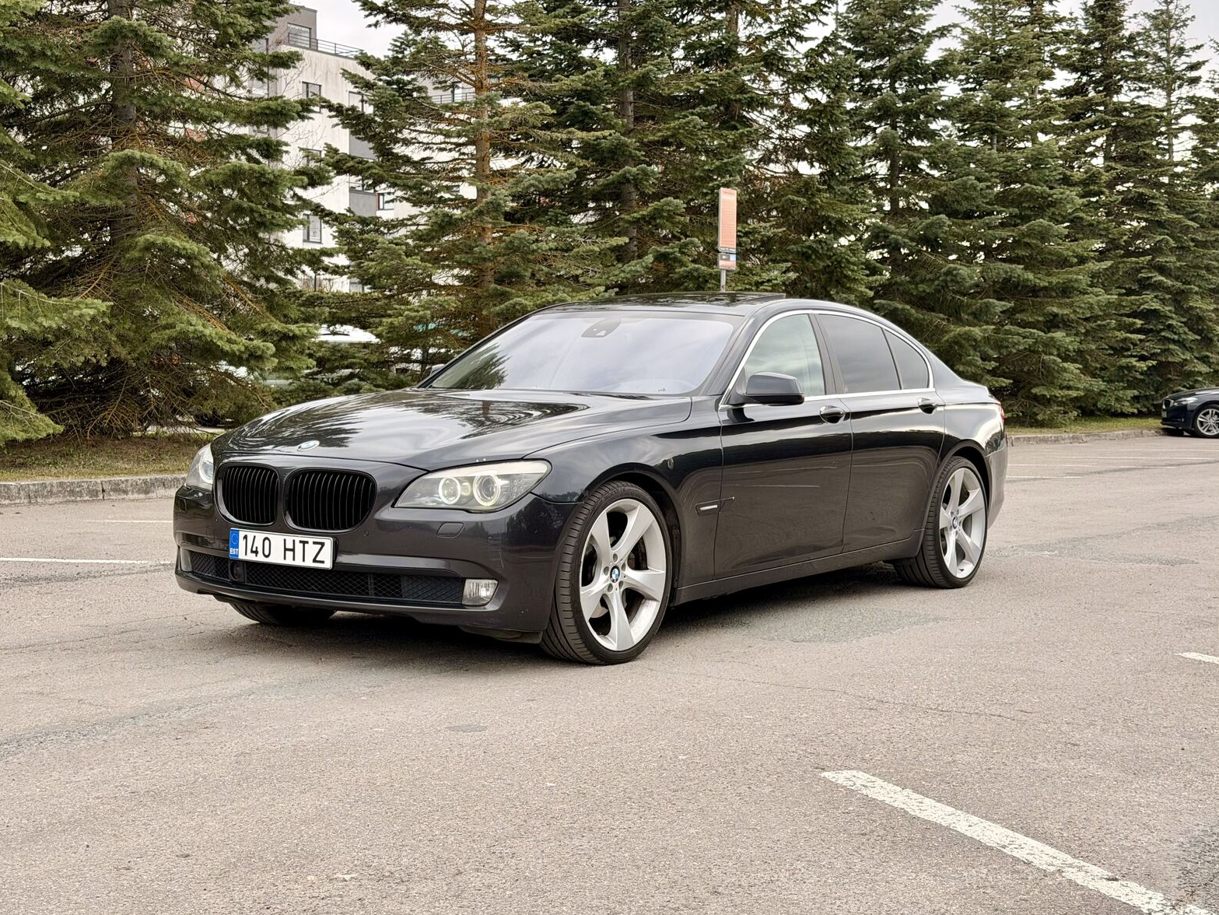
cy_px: 451
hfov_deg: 38.9
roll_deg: -1.0
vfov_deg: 29.7
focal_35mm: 49
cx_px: 618
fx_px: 1726
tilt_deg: -4.0
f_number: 1.78
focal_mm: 6.76
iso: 64
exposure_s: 1/675
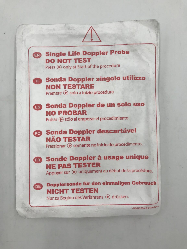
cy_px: 124
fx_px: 202
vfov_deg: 63.4
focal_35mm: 28
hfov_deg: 49.7
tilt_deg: -88.4
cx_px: 94
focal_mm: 3.99
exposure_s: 1/217
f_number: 1.8
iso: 20
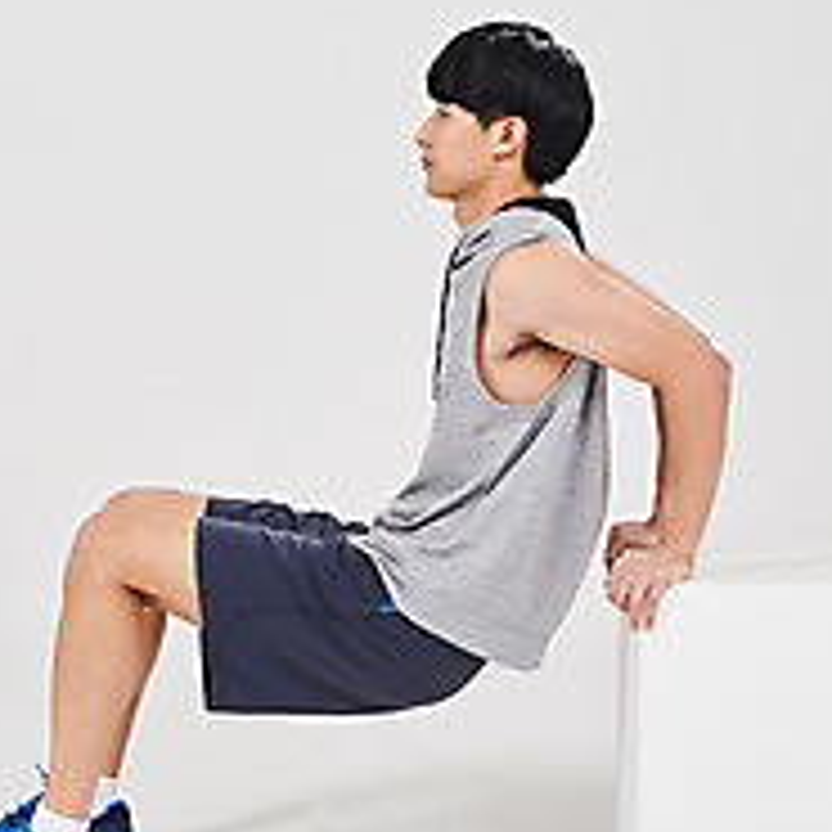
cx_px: 418
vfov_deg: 16.9
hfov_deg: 16.9
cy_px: 333
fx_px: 2801
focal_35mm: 103
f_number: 11
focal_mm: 56
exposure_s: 1/125
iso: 200
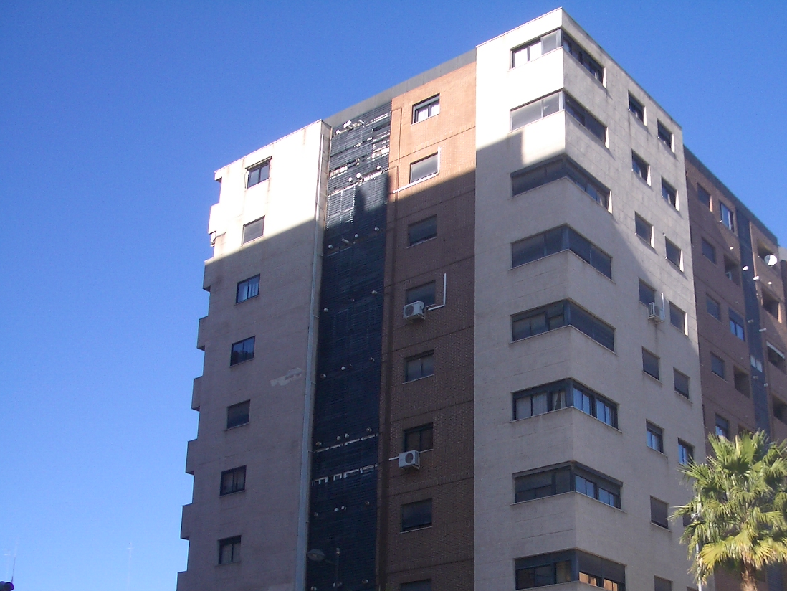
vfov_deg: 28.3
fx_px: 1160
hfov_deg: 36.9
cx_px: 559
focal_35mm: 51
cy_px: 425
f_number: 4.3
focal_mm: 5.8
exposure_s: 1/250
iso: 50
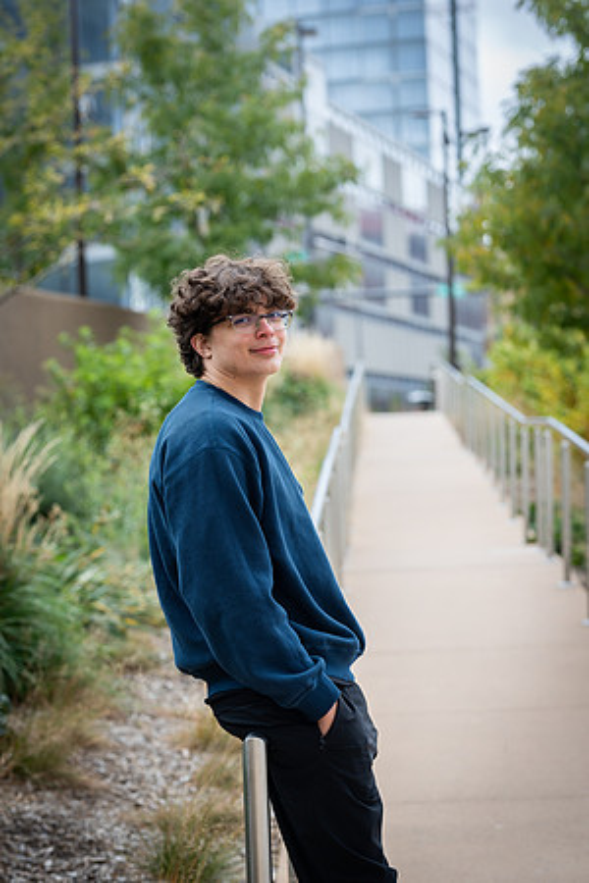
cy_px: 442
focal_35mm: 85
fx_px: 2086
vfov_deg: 23.9
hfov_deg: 16.1
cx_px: 294
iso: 50
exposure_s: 1/125
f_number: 3.5
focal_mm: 85
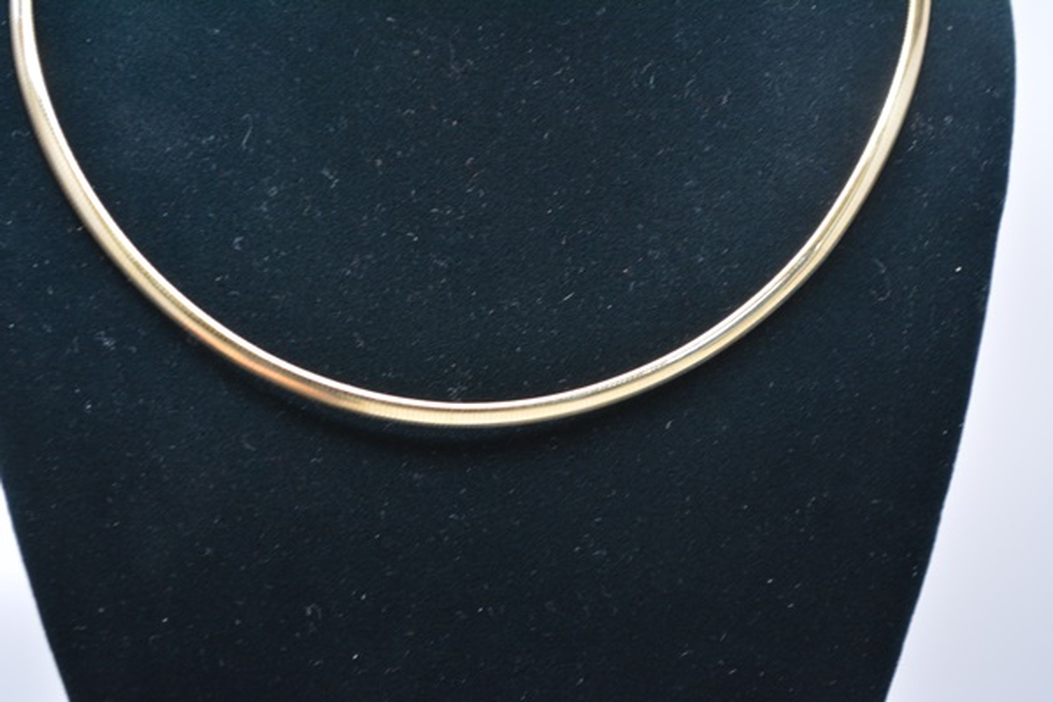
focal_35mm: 82
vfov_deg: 16.6
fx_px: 2413
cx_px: 526
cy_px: 351
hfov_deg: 24.6
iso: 1000
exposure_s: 1/30
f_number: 5.6
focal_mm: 55
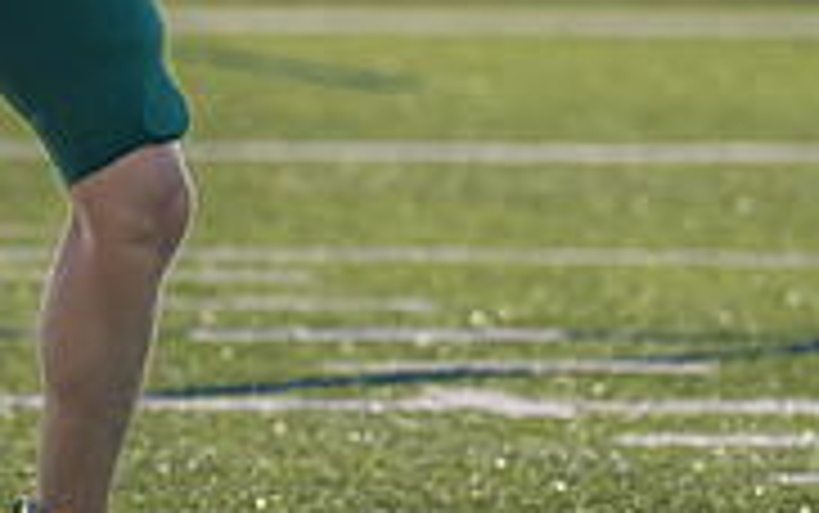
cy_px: 306
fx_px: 16684
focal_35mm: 747
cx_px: -7
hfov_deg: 2.8
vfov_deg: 1.8
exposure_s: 1/4000
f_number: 2.8
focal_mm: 162
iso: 250
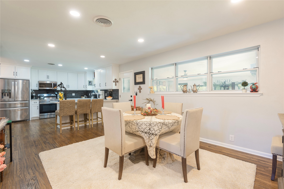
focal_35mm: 16
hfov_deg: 96.7
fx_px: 126
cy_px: 94
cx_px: 142
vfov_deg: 73.8
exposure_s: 1/1.67
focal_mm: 16
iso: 100
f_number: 7.1
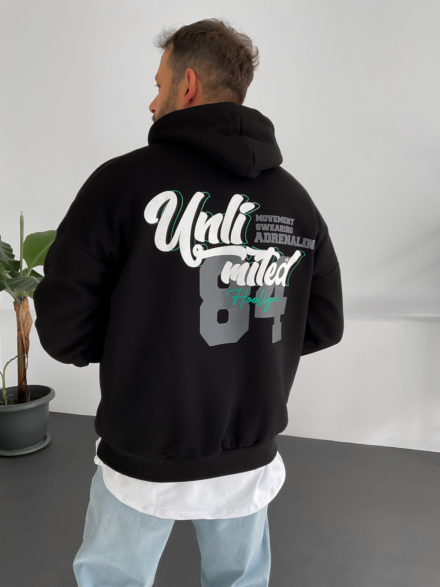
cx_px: 220
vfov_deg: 61.7
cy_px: 294
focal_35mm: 29
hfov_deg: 48.2
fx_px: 491
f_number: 1.8
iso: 64
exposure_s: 1/120
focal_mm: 3
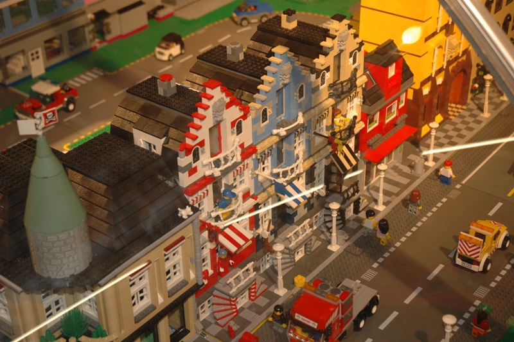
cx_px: 257
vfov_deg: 22.6
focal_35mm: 60
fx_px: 856
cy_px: 171
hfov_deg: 33.4
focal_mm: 40
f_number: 4.5
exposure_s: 1/160
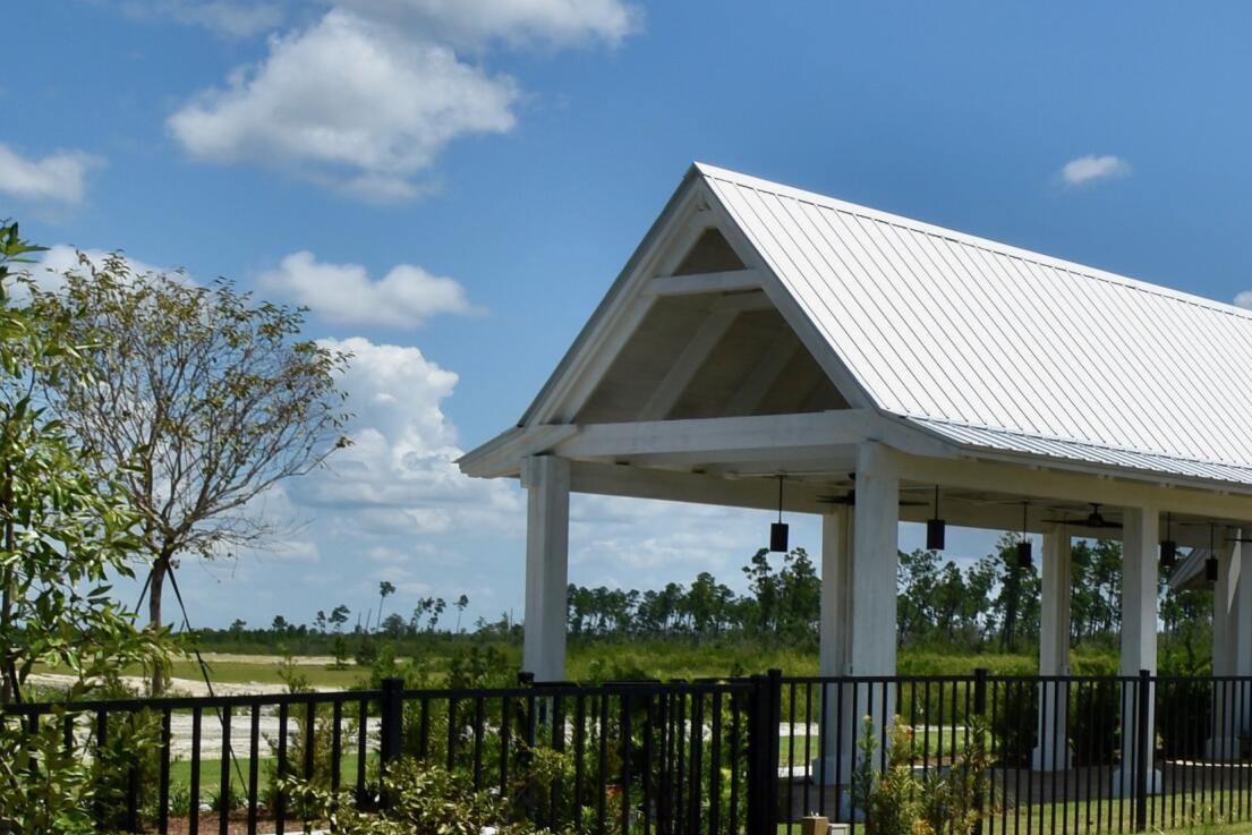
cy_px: 563
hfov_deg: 28.5
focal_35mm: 57
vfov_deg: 23.7
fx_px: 1982
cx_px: 1645
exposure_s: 1/200
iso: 100
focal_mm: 14
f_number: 11
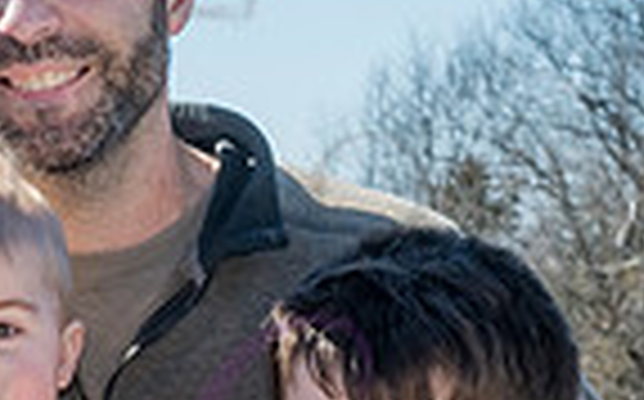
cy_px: 407
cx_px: 5
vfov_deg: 5.4
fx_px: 4207
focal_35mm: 240
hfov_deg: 8.7
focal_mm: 58
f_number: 13
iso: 400
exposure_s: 1/320
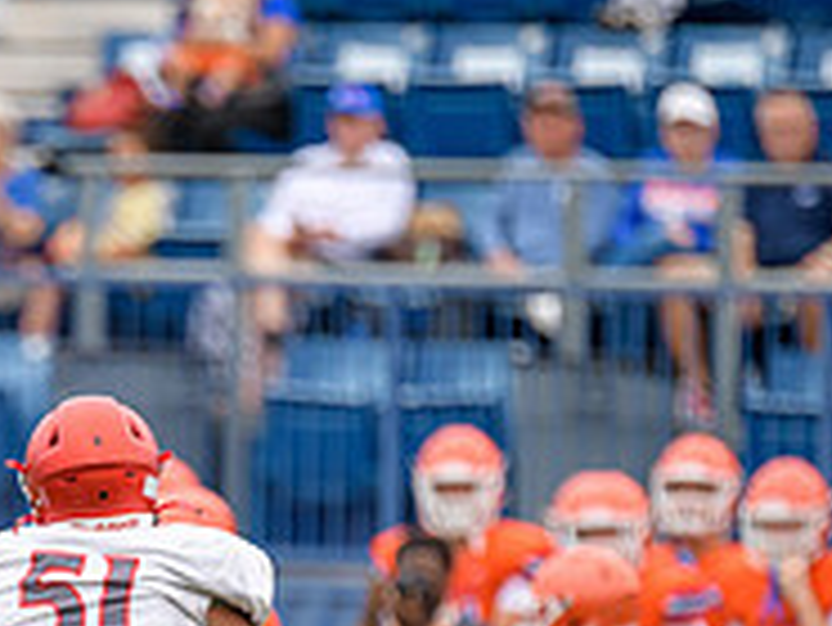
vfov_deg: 1.6
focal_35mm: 904
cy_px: 709
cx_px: 49
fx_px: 21742
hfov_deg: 2.2
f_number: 2.8
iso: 360
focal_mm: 300
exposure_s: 1/500
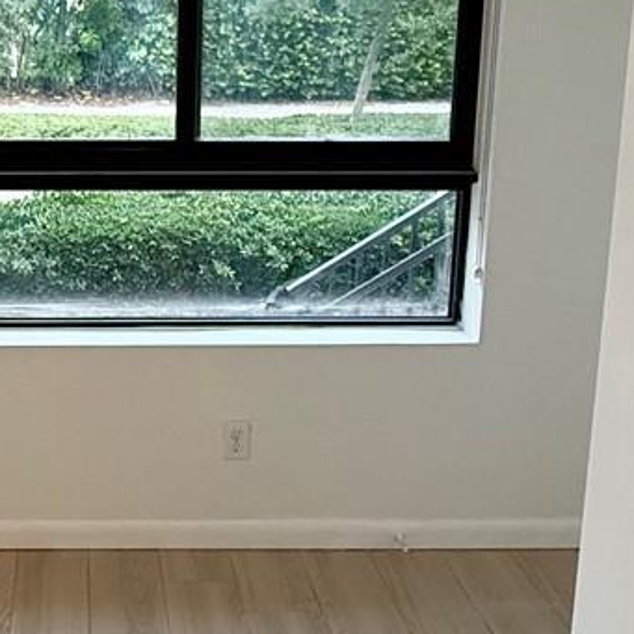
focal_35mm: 58
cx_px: 80
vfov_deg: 29.5
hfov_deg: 28.6
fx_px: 1202
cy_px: 262
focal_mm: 2.22
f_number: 2.2
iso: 200
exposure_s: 1/120
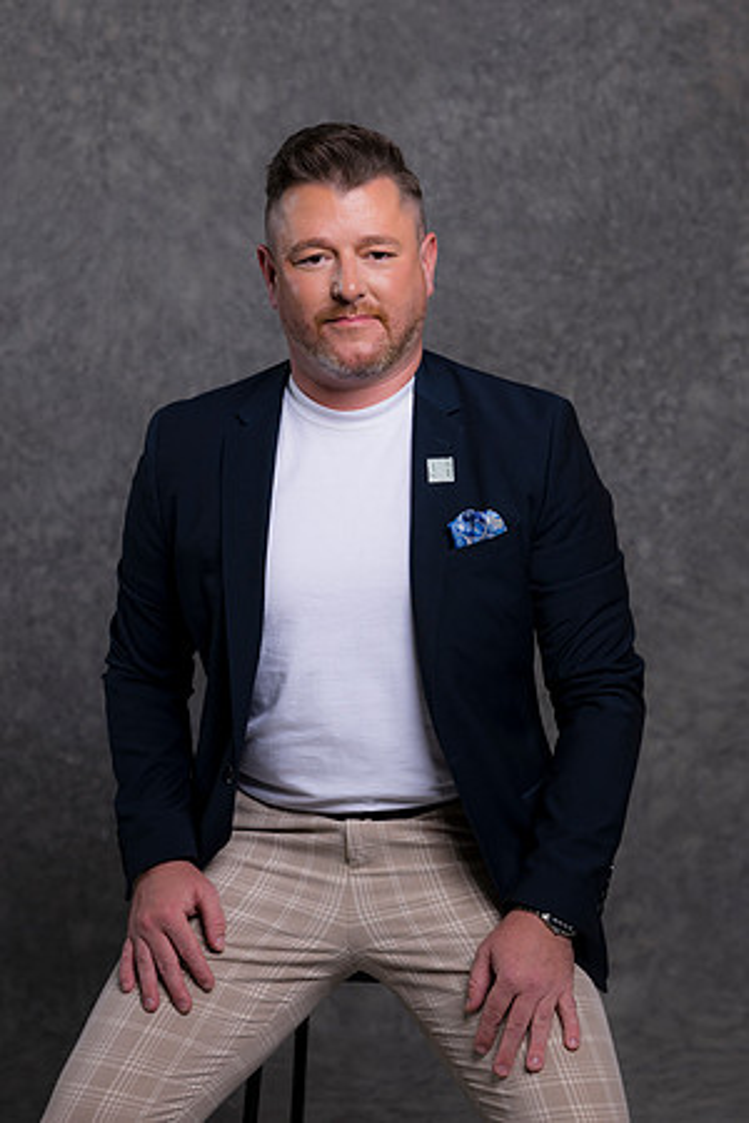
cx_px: 374
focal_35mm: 85
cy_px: 562
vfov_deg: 23.9
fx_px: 2653
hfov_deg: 16.1
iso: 100
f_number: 5
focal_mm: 85
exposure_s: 1/200
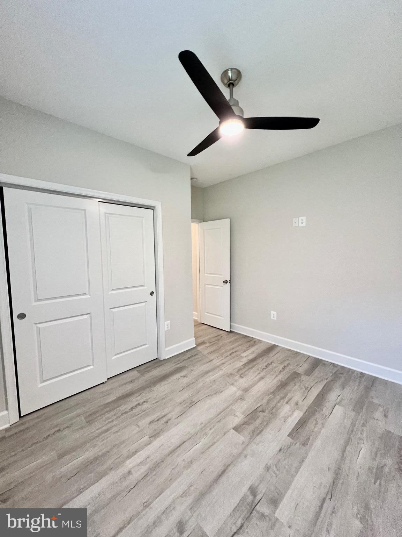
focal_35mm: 13
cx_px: 201
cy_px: 268
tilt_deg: -4.6
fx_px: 201
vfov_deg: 106.2
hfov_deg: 89.9
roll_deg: +0.7
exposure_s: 1/60
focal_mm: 1.57
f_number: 1.8
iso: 160
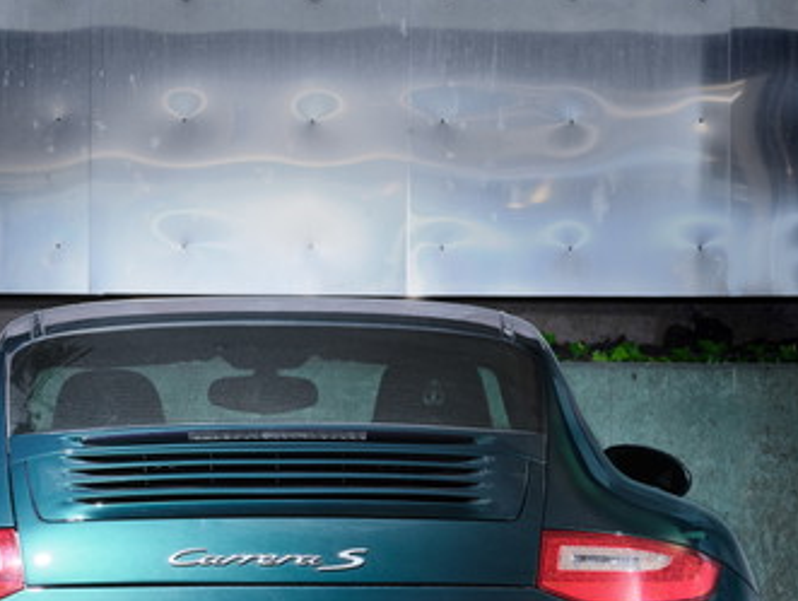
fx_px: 3369
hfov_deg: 13.5
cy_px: 570
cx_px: 207
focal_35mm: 146
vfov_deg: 10.1
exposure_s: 1/10
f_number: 10
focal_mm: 80
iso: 400
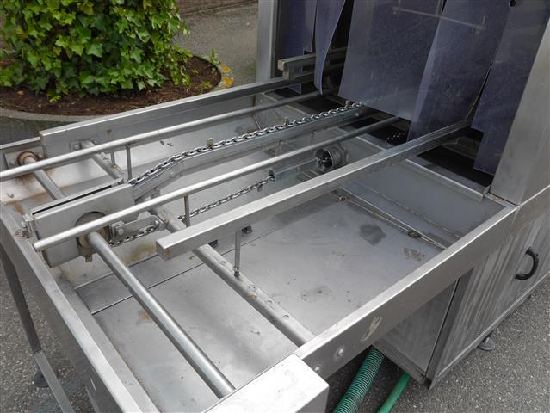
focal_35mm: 30
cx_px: 275
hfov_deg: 59.9
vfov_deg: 46.8
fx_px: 477
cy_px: 206
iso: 160
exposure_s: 1/320
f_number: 5.6
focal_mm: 15
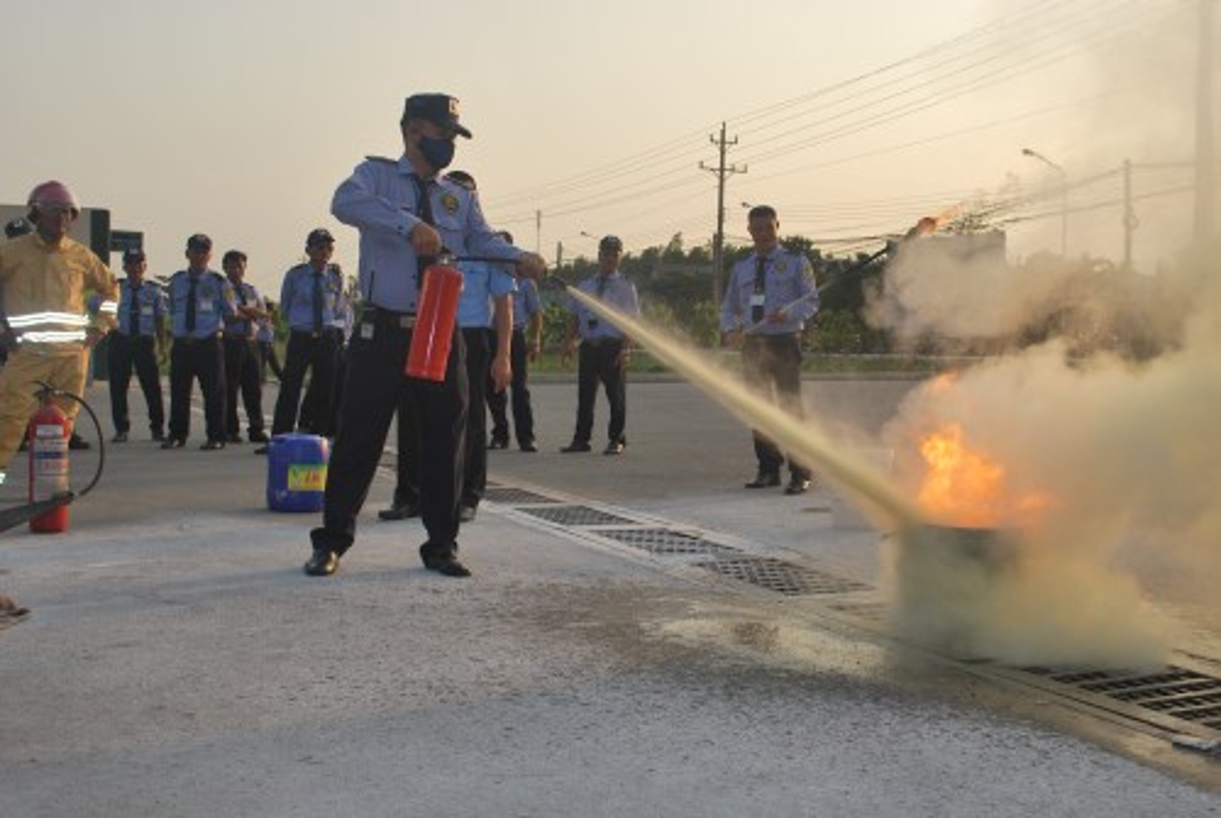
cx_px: 610
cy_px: 409
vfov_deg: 32.0
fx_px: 1427
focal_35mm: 42
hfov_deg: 46.3
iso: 100
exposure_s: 1/200
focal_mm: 28
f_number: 7.1
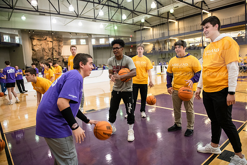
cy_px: 82
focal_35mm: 24
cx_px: 124
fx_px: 165
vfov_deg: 53.2
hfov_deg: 73.7
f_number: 3.2
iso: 2500
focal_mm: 24
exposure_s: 1/160
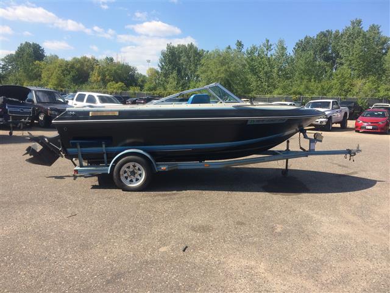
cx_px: 195
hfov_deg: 61.7
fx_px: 327
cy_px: 146
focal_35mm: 29
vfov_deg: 48.2
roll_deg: -2.0
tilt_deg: -8.8
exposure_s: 1/1368
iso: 32
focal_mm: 4.15
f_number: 2.2
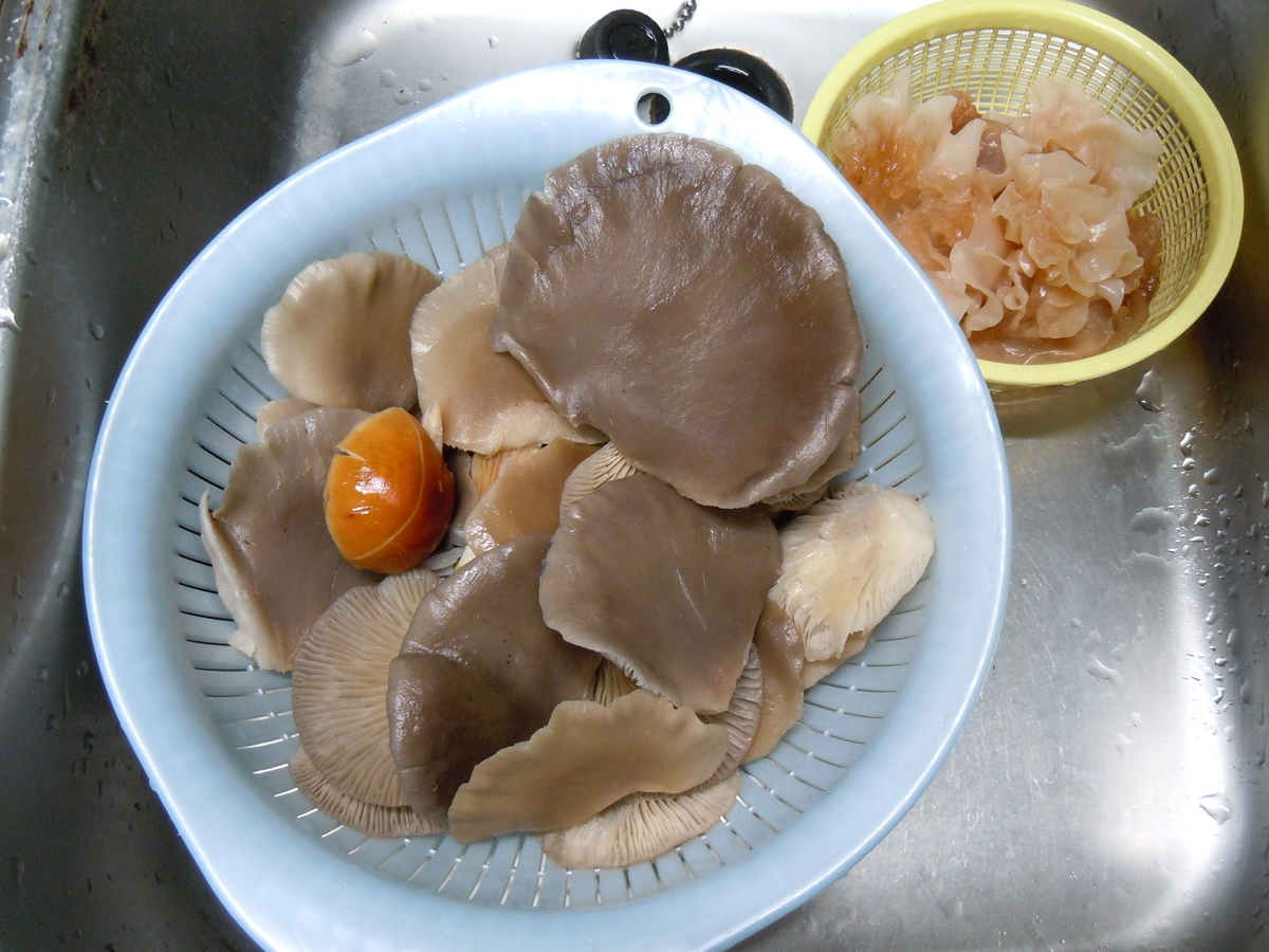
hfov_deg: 60.0
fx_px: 1100
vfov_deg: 46.8
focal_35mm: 30
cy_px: 476
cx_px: 634
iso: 400
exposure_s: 1/20
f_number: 3.5
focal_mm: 5.4
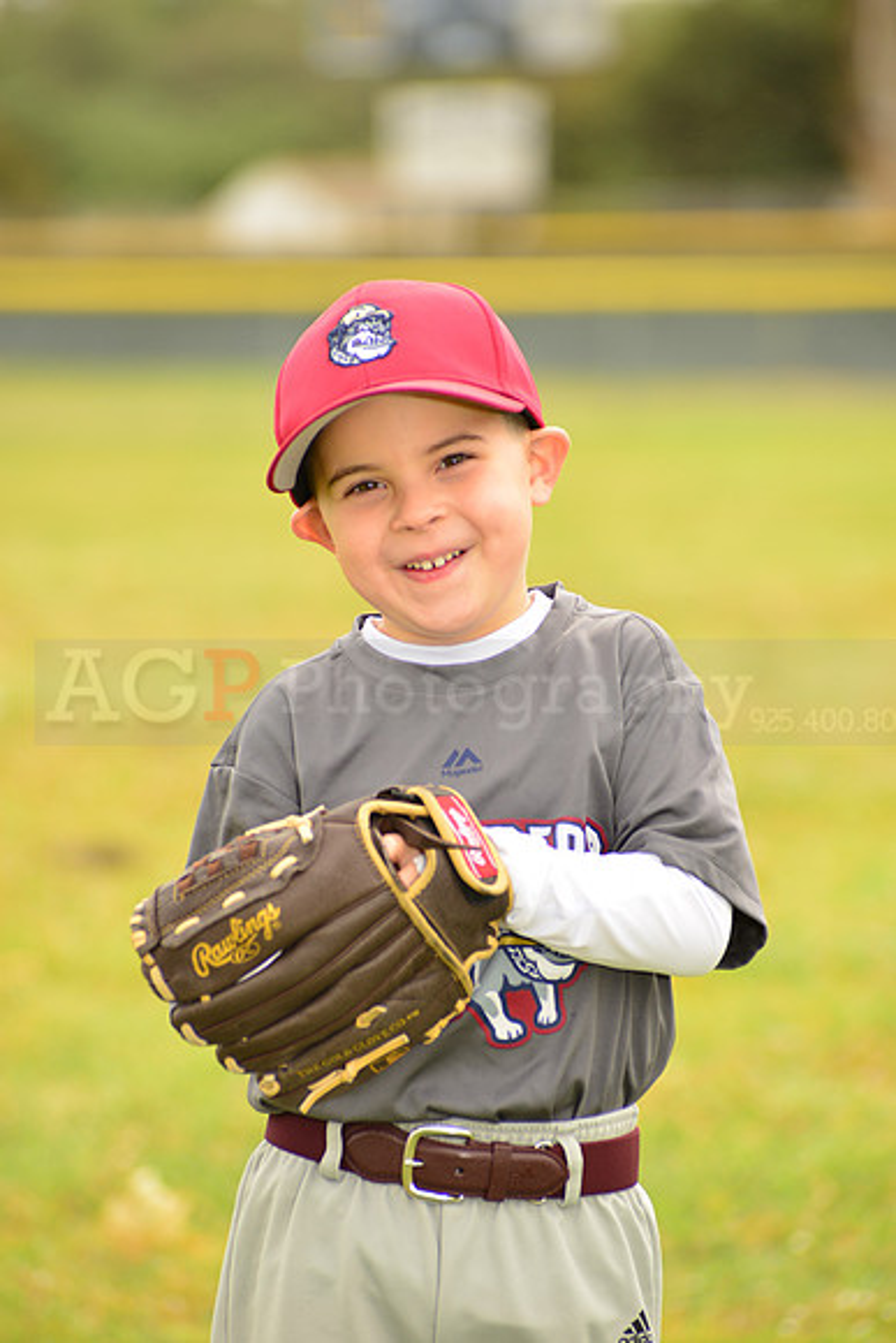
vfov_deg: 10.3
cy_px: 672
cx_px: 448
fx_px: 7462
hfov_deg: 6.9
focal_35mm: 200
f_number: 5.6
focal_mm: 200
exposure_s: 1/250
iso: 160
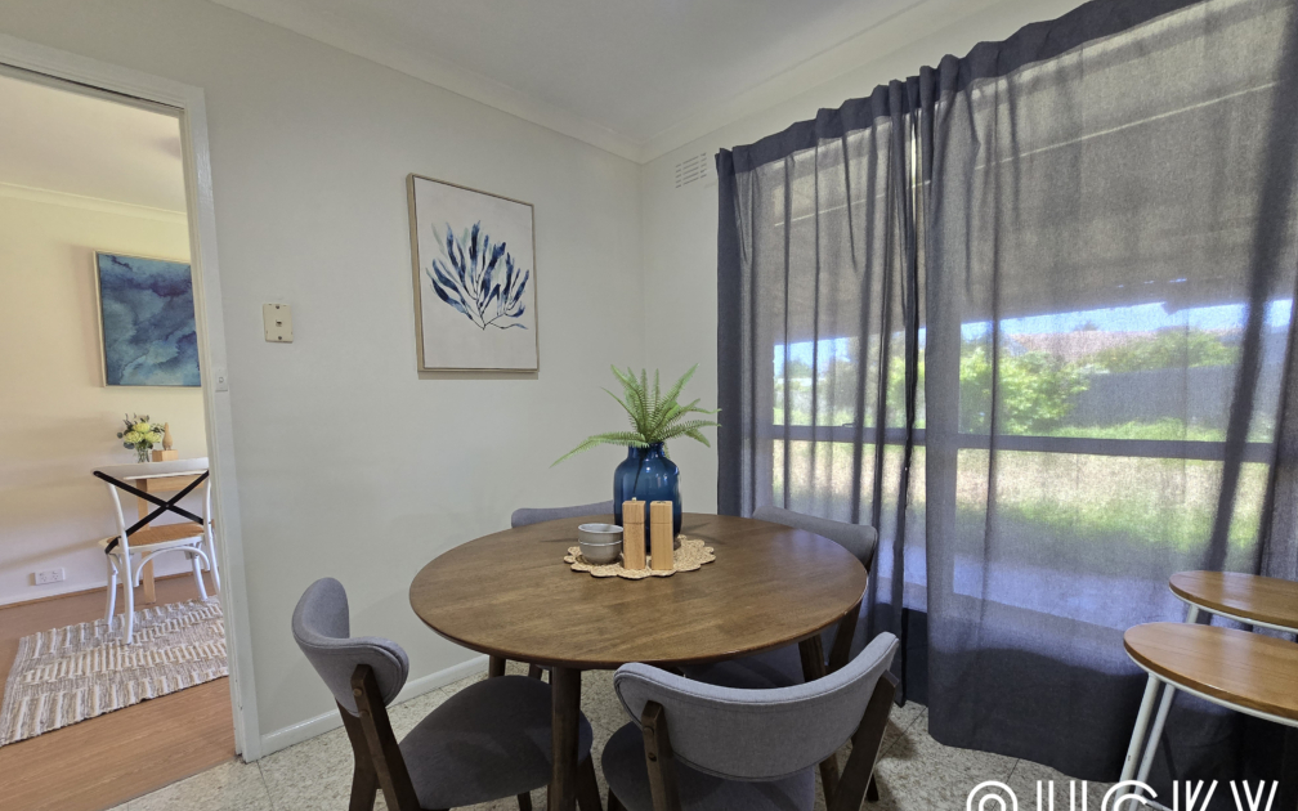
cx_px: 649
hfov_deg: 105.3
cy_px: 433
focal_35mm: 14
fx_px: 495
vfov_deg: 78.5
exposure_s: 1/50
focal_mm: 2.2
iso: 200
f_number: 2.2
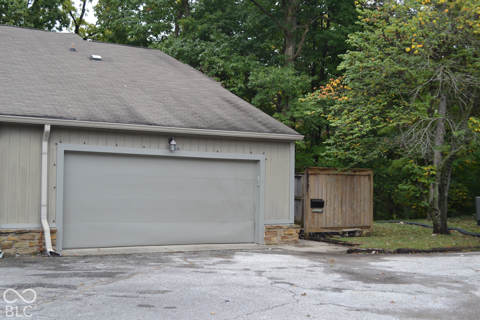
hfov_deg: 45.0
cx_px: 240
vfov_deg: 30.8
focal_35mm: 44
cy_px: 160
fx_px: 580
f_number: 5.6
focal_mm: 29
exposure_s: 1/125
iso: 220
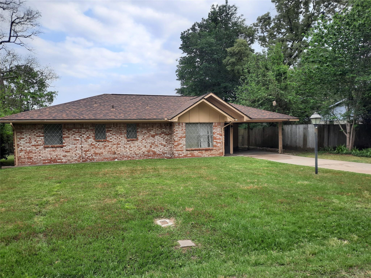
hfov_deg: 69.4
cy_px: 139
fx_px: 268
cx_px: 186
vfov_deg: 54.9
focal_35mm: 25
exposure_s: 1/411
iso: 32
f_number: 2
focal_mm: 4.6
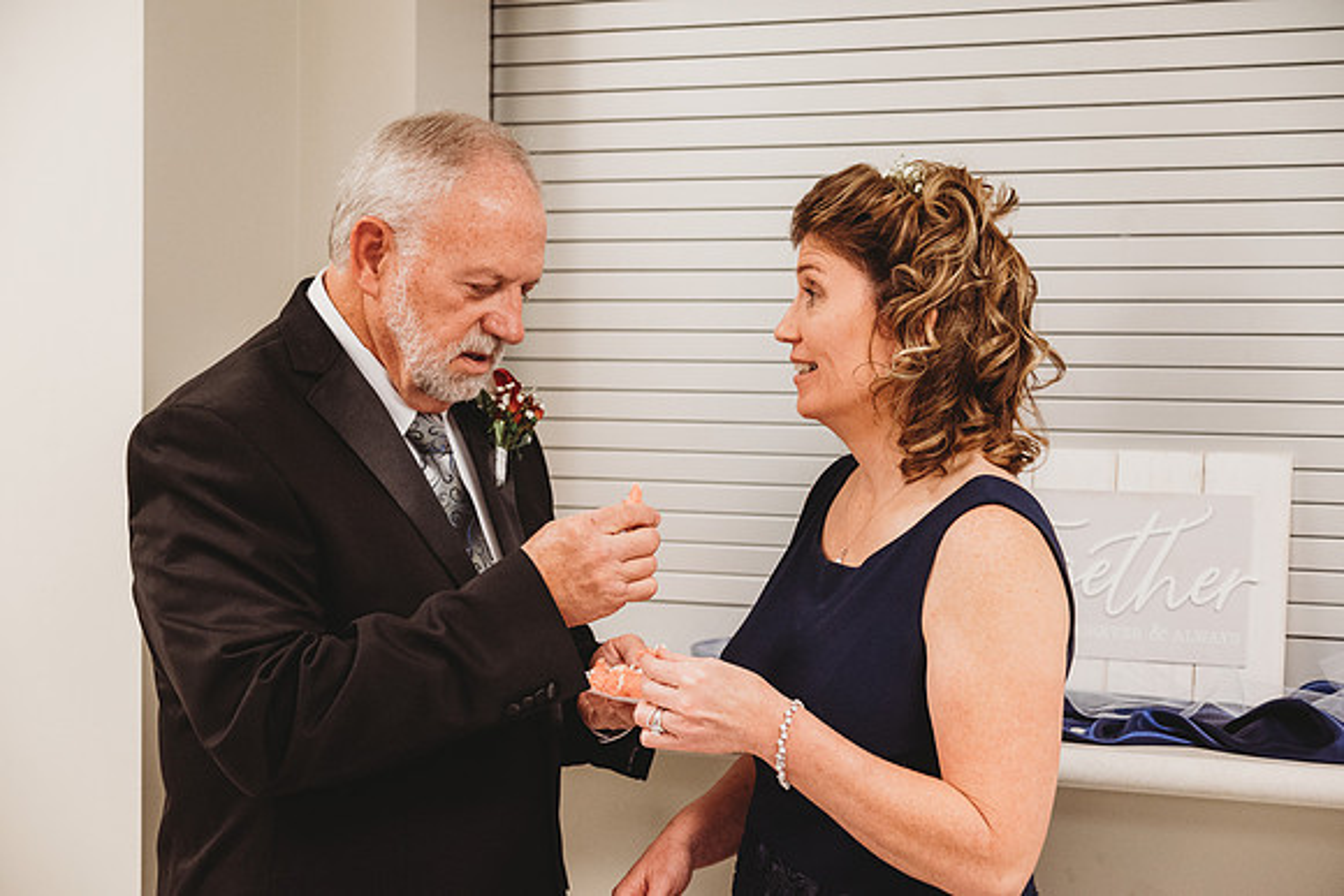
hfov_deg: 34.5
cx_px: 672
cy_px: 448
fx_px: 2166
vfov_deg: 23.4
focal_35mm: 58
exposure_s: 1/200
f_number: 4
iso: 4000
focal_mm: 58
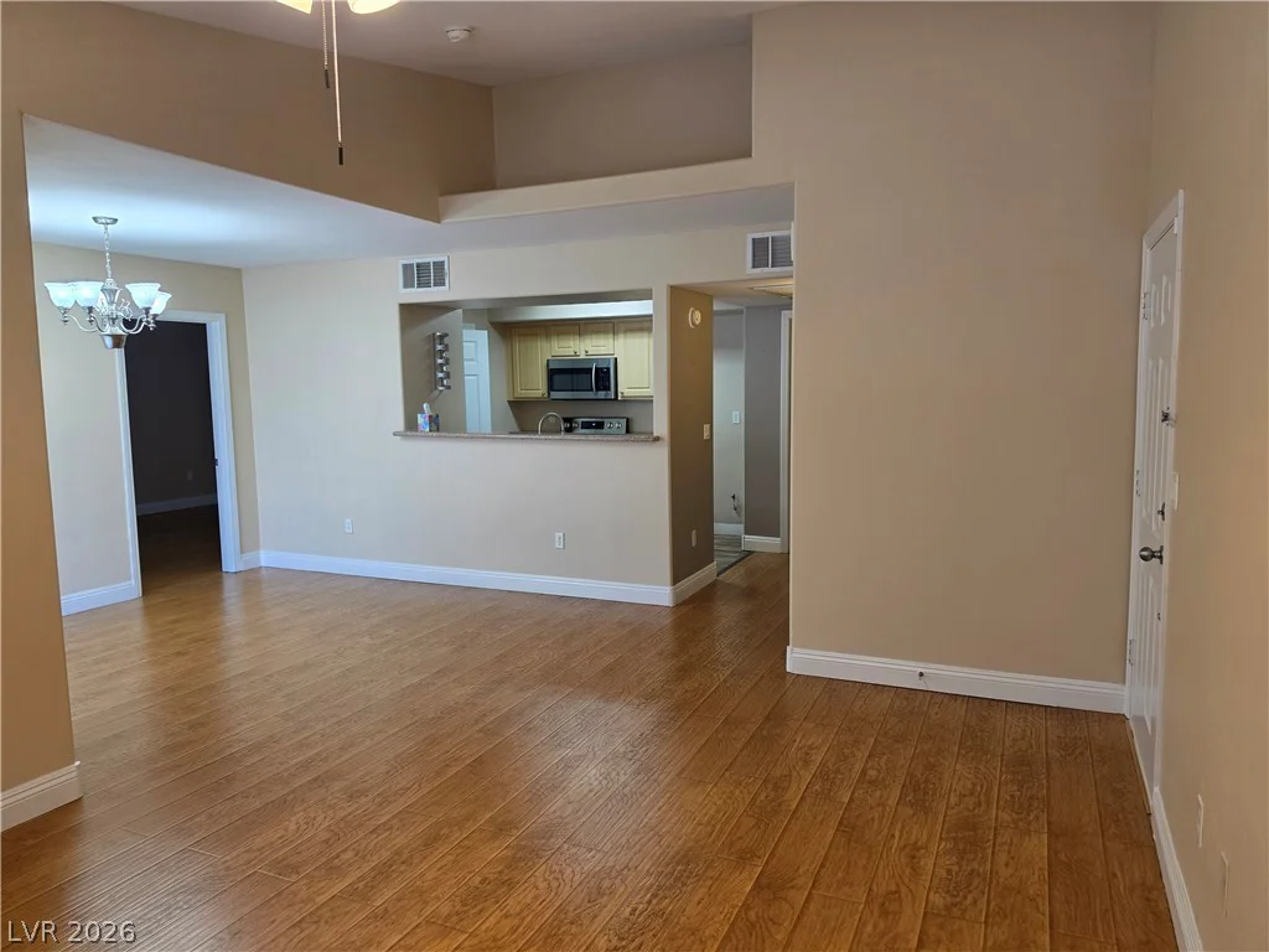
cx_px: 634
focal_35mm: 23
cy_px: 476
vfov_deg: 58.9
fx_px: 843
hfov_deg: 73.9
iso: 125
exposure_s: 1/120
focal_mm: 6.5
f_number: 1.4
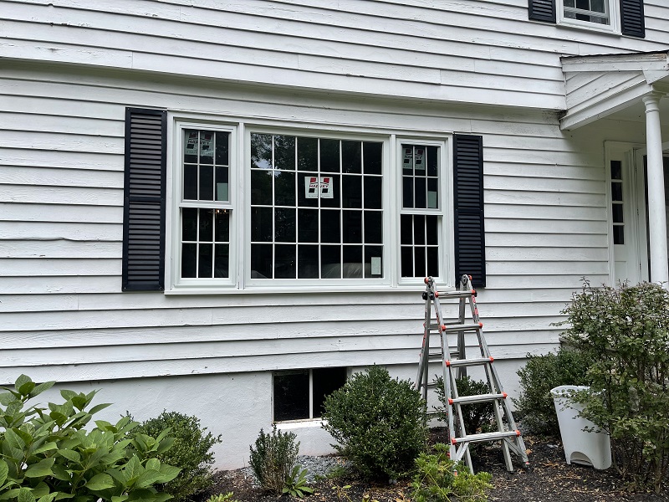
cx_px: 334
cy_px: 251
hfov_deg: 67.3
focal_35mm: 26
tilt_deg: +3.2
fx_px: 502
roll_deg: +0.2
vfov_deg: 53.1
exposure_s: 1/1152
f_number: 1.6
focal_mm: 5.1
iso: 32
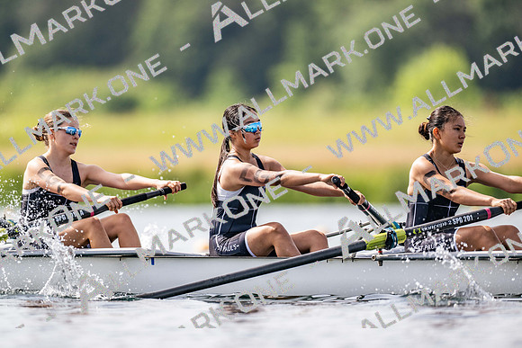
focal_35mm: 600
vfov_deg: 2.3
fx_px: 8702
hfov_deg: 3.4
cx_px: 261
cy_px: 174
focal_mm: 600
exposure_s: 1/2500
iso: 220
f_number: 4
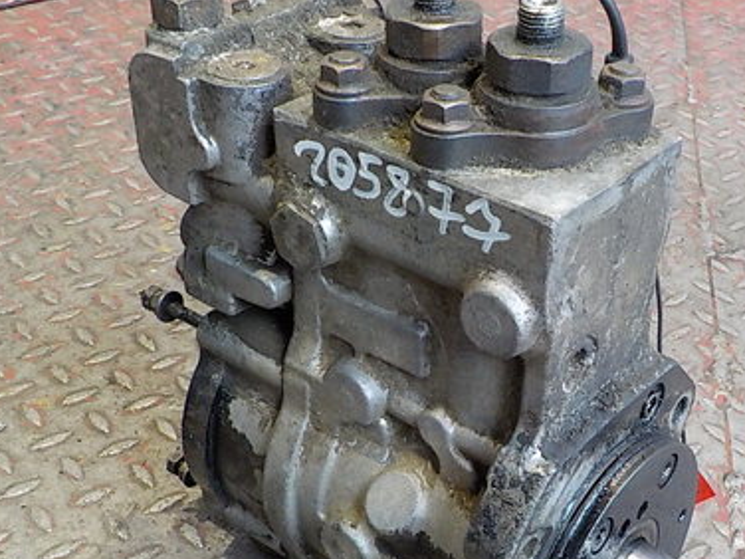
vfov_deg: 28.4
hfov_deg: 37.3
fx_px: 1098
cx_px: 466
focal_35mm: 51
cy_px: 363
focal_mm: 4.1
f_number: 3.3
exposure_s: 1/30
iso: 400
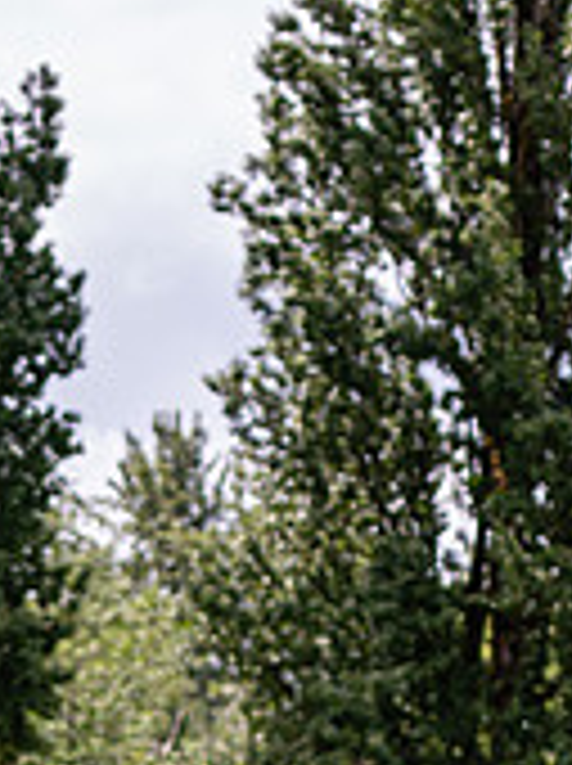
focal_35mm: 417
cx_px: 558
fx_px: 9211
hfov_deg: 3.6
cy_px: 830
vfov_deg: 4.7
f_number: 3.2
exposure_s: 1/1600
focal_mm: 82
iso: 220
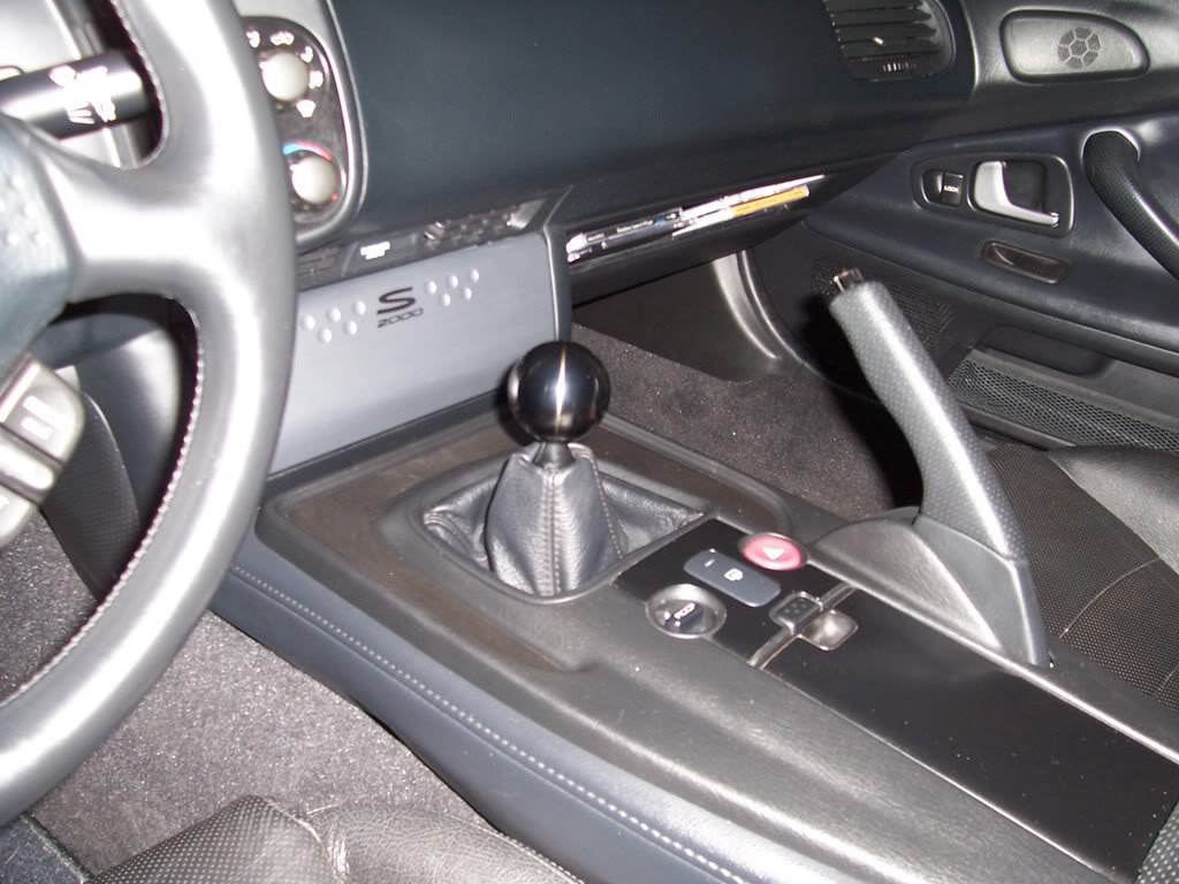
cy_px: 442
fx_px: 1158
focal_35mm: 34
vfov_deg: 41.8
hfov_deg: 54.0
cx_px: 590
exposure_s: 1/60
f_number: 2.7
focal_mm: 5.6
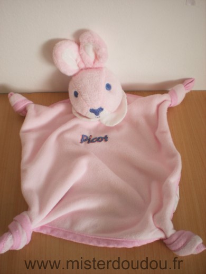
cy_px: 137
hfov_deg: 37.7
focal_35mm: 38
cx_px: 103
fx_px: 302
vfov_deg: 49.0
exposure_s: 1/55.3
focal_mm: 6.3
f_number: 3.1
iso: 110
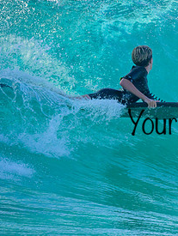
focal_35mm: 1671
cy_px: 109
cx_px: 209
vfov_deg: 1.2
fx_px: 11430
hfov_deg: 0.9
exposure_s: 1/2500
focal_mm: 800
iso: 900
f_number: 6.3
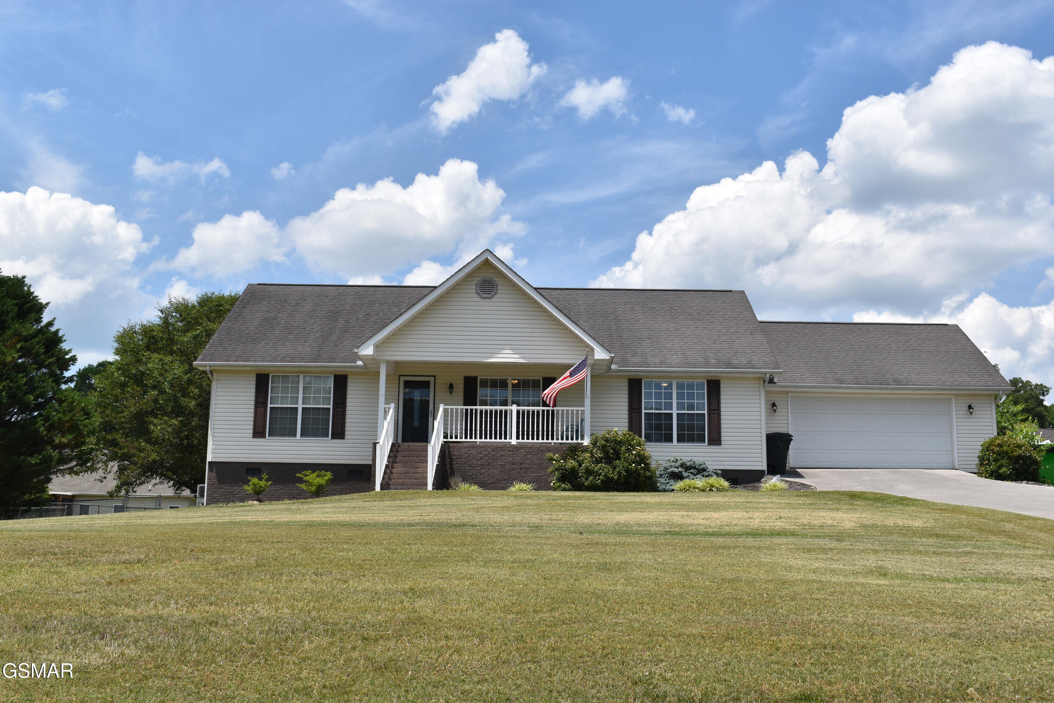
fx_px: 1186
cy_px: 352
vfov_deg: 33.0
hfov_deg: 47.9
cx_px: 527
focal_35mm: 40
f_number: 9
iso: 100
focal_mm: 27
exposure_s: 1/320
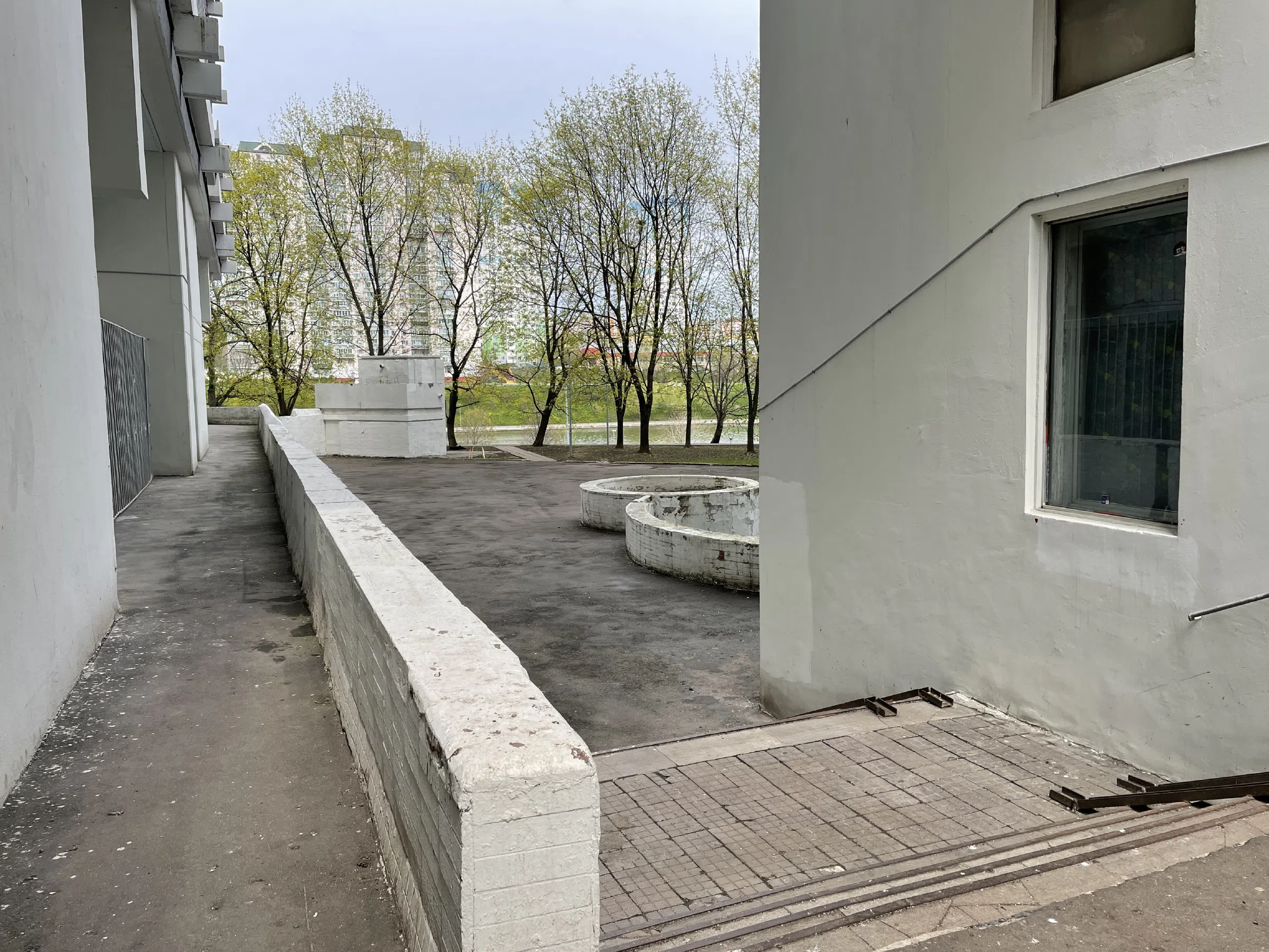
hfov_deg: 67.3
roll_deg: +0.6
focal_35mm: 26
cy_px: 476
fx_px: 953
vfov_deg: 53.1
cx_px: 634
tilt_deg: -3.9
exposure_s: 1/1276
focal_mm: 4.2
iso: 32
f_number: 1.6
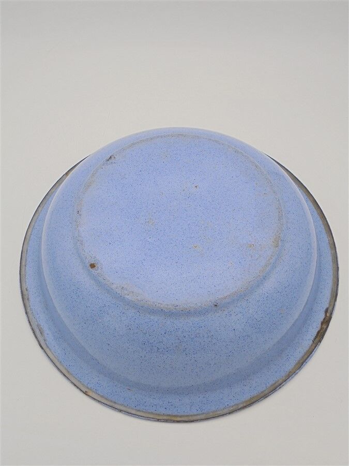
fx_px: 457
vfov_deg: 54.0
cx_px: 174
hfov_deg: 41.8
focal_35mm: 34
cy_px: 233
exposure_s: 1/250
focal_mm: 6.1
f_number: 4
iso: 100
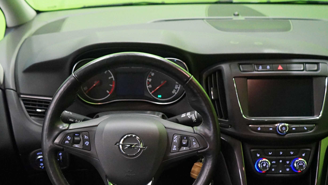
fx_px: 409
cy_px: 151
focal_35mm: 47
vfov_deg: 25.0
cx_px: 124
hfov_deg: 43.4
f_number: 3.5
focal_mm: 28
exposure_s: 1/30
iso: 6400
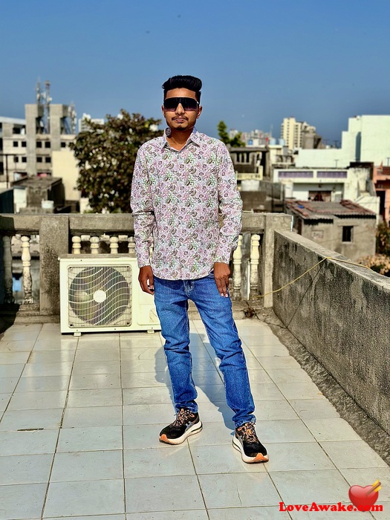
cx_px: 195
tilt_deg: -7.4
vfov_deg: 39.7
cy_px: 260
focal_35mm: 48
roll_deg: -0.8
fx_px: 721
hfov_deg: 30.3
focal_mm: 6.86
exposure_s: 1/13699
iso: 100
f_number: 1.78
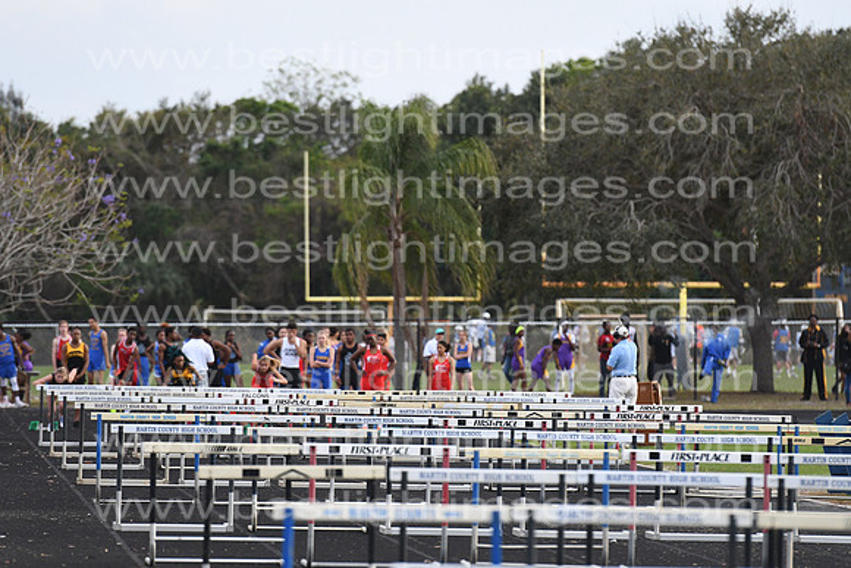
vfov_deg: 4.6
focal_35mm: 300
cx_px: 426
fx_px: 7093
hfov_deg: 6.9
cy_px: 284
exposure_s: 1/2000
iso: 800
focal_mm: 200
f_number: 4
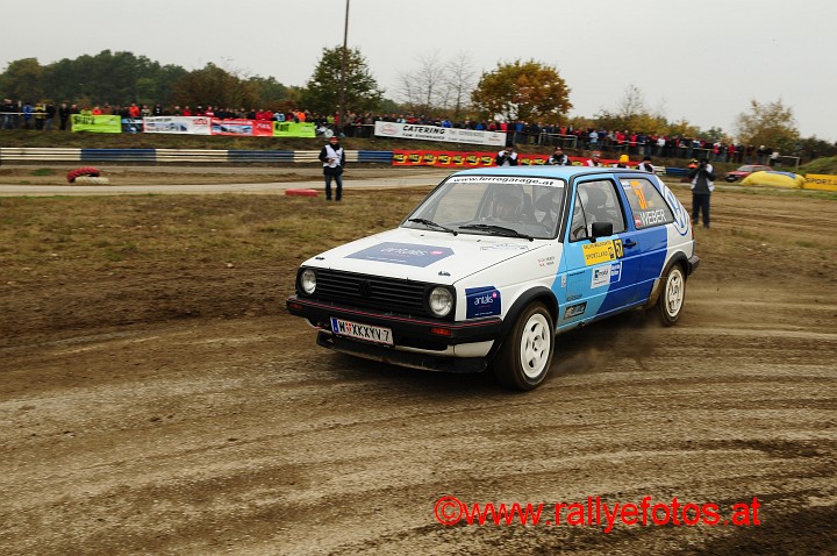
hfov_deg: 55.2
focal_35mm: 34
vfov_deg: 38.3
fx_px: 801
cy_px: 278
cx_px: 418
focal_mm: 23
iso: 320
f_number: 6.3
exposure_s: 1/250
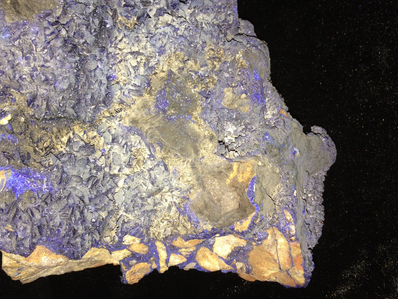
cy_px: 127
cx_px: 155
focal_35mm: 38
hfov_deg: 48.6
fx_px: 437
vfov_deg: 37.6
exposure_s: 1/40
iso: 32
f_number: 2.2
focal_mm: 4.12
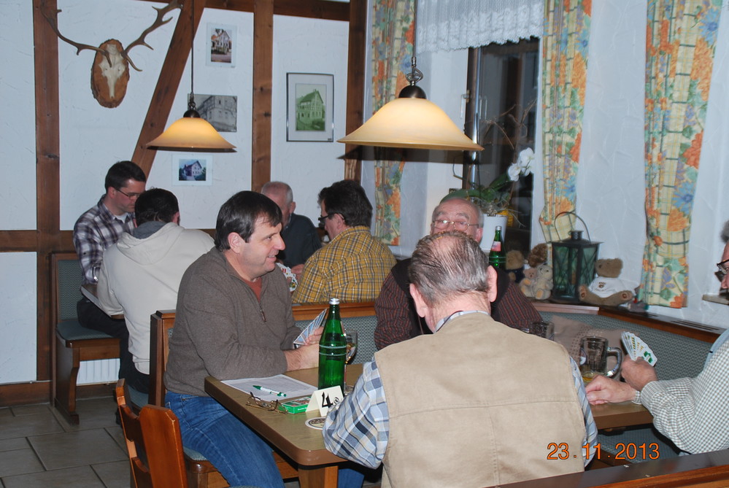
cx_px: 364
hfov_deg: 41.1
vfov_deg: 28.2
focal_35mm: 48
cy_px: 244
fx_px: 973
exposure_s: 1/60
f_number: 4.2
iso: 200
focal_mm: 32
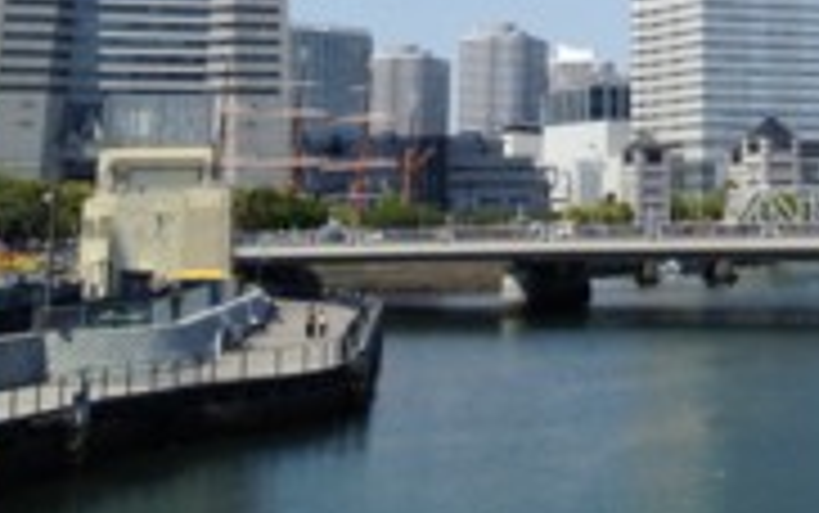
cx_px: 796
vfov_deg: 12.7
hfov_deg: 20.6
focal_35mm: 98
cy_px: -234
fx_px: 2189
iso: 50
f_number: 2.4
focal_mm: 4.28
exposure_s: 1/2404
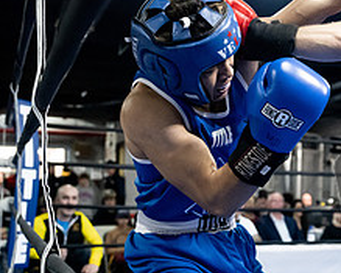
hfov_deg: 25.2
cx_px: 338
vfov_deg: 21.2
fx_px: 726
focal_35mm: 72
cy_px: 179
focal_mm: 29
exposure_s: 1/1000
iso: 8000
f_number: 2.8
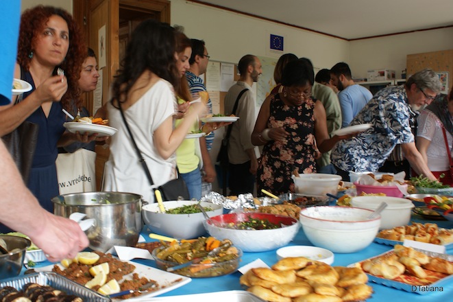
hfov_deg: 62.0
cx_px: 226
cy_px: 151
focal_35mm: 30
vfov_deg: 43.6
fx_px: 377
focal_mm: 20
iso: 100
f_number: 5.6
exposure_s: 1/8
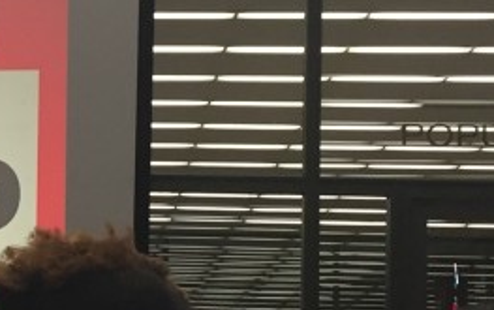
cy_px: 229
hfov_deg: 14.3
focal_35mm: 140
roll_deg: -1.8
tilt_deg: +7.8
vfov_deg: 9.4
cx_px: -160
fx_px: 1887
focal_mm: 4.15
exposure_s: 1/30
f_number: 2.2
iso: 32
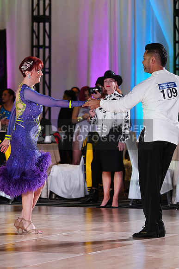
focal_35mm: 158
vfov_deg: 13.0
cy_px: 134
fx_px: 1178
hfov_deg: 8.7
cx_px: 90
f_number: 4.5
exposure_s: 1/320
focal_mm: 158
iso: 3200
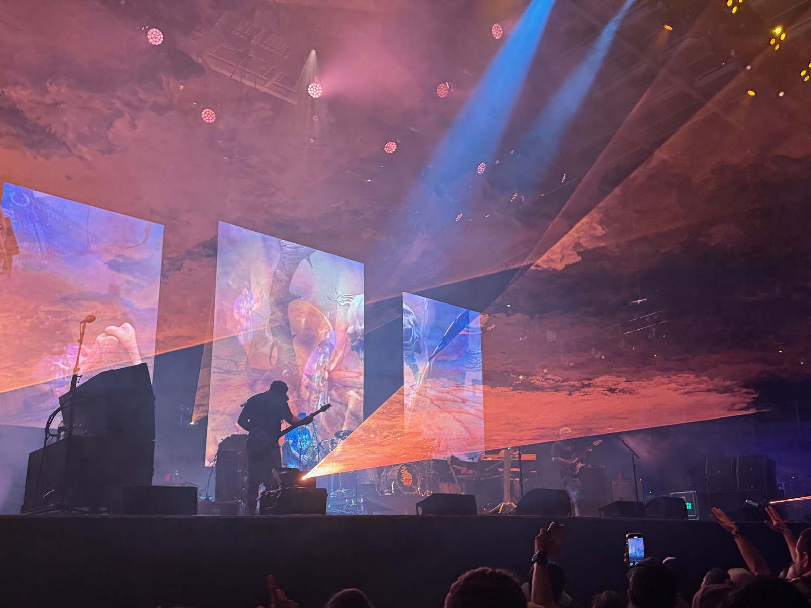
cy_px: 304
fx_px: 562
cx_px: 406
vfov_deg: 56.8
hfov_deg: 71.6
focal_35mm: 24
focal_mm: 6.76
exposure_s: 1/60
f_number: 1.78
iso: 640
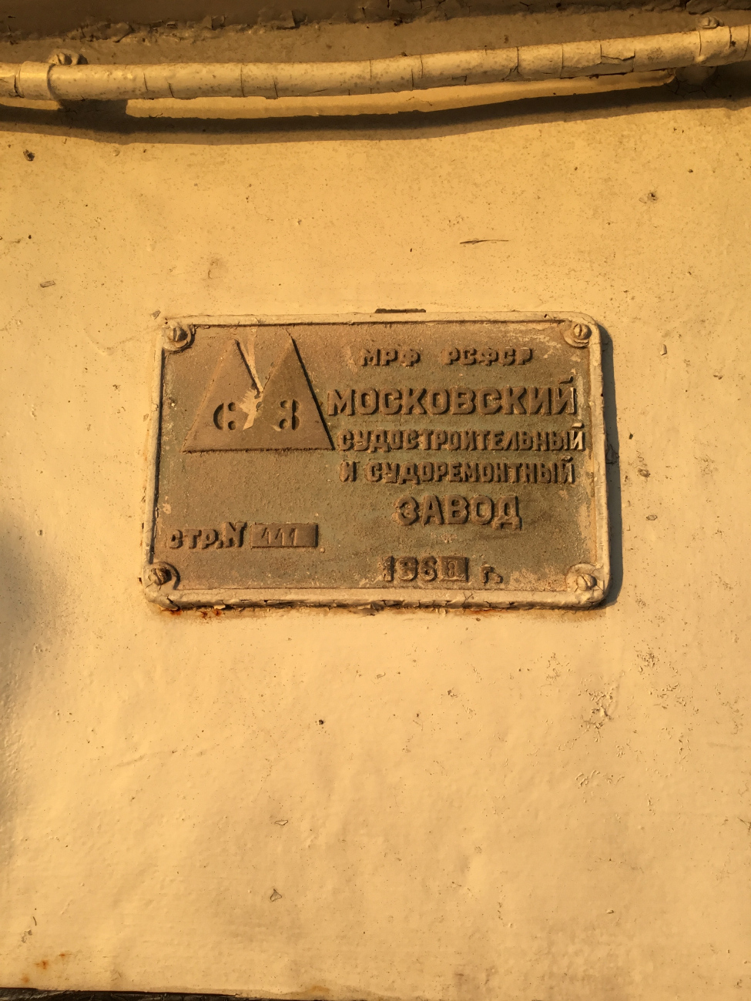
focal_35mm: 31
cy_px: 500
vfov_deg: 58.4
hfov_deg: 45.4
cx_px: 376
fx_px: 897
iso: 25
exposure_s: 1/485
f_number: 2.4
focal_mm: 3.3
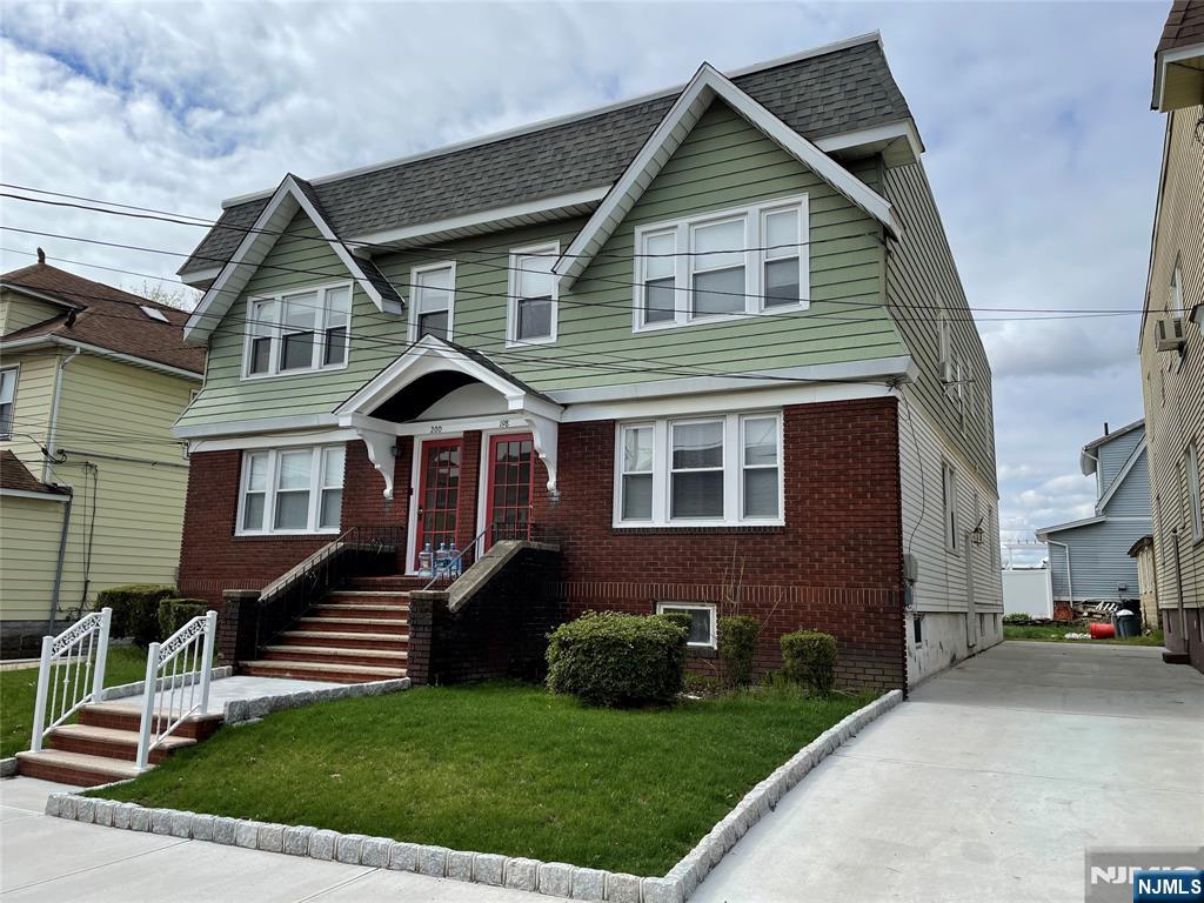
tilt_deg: +9.4
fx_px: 904
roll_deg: -1.2
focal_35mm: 26
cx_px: 602
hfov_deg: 67.3
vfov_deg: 53.1
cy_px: 452
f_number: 1.6
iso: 32
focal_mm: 4.2
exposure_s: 1/3731
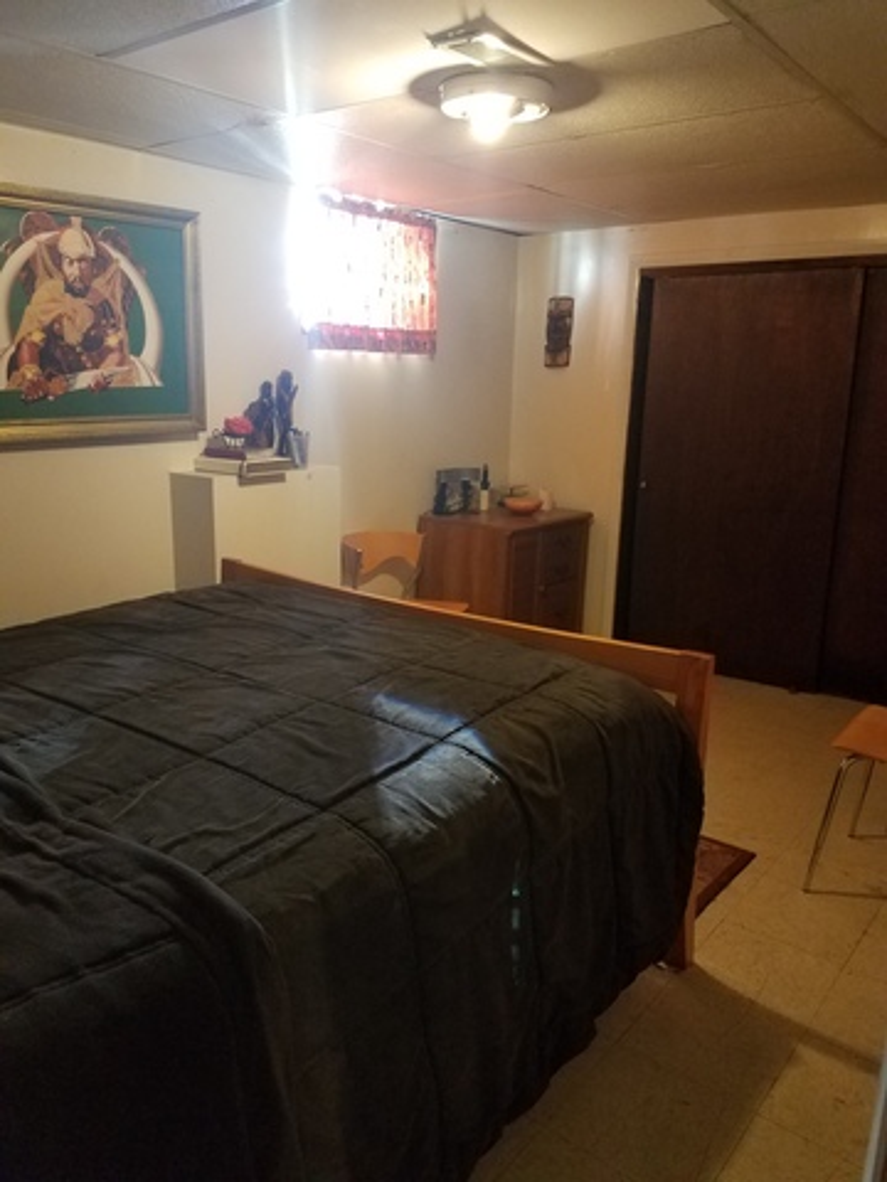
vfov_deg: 67.3
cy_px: 591
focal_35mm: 26
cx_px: 444
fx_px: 888
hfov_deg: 53.1
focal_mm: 4.2
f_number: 1.7
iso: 250
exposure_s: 1/17
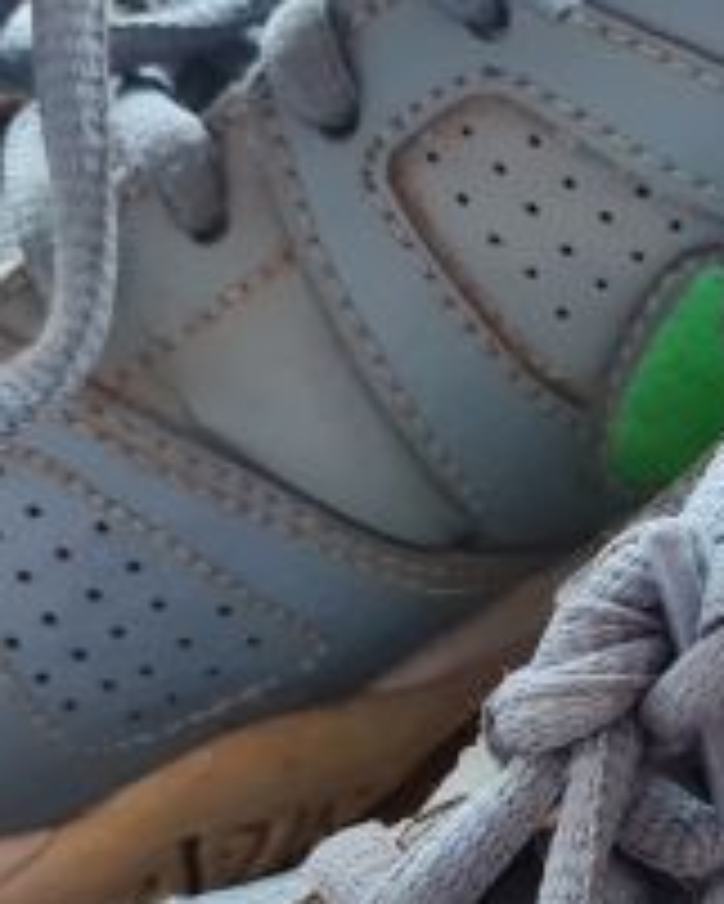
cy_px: 814
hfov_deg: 11.9
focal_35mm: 126
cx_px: 985
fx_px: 3372
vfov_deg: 15.1
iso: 400
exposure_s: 1/50
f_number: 1.8
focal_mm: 5.4
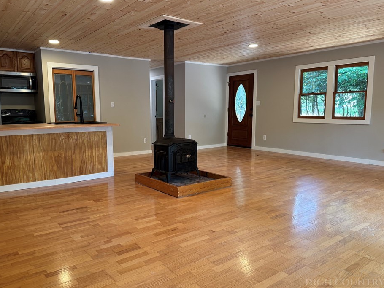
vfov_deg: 51.4
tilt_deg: -7.6
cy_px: 143
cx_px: 172
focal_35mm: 27
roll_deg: +0.2
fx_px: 300
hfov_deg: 65.1
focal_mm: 6.76
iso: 160
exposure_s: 1/60
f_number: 1.78
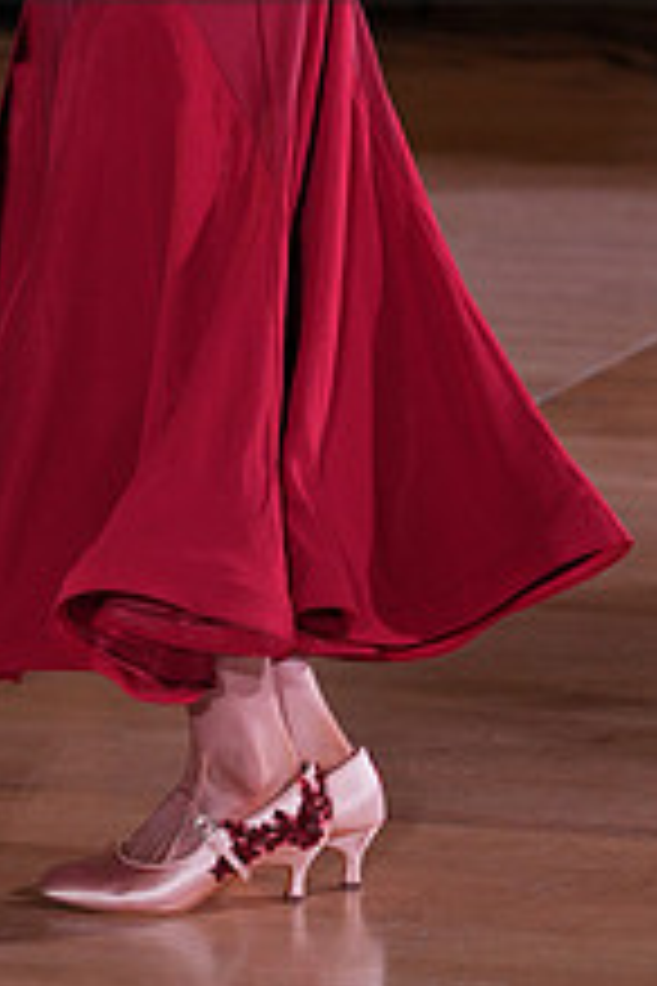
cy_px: -144
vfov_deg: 6.8
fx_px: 8267
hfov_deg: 4.5
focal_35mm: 302
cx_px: 146
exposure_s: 1/400
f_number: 4
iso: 1000
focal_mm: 114
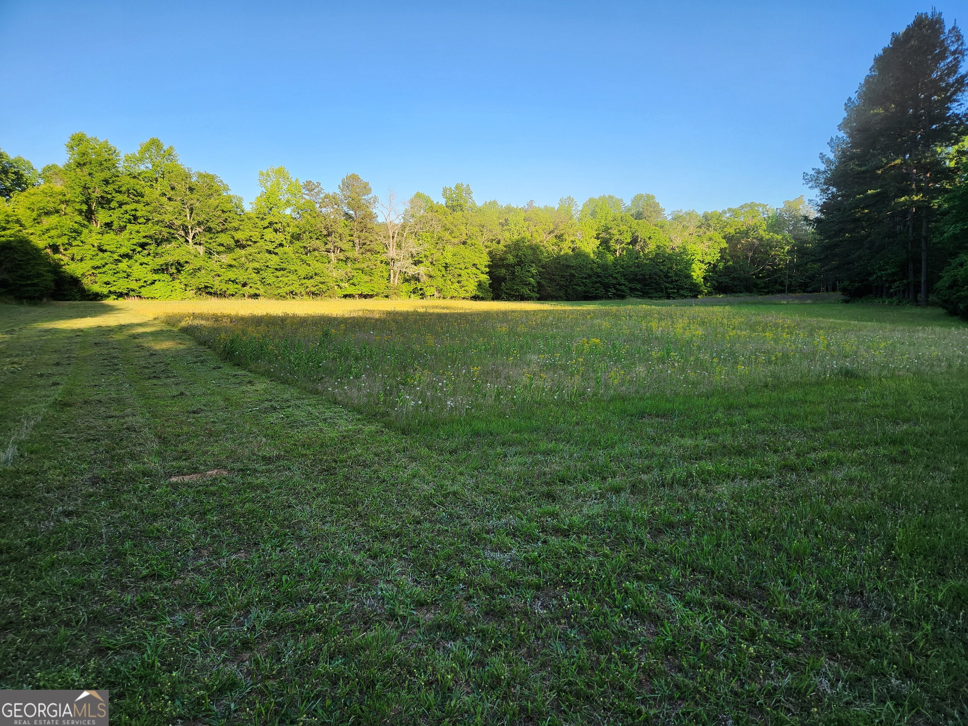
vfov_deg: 58.9
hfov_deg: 73.9
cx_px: 484
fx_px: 643
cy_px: 363
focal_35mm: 23
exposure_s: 1/424
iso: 20
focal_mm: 5.4
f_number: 1.8
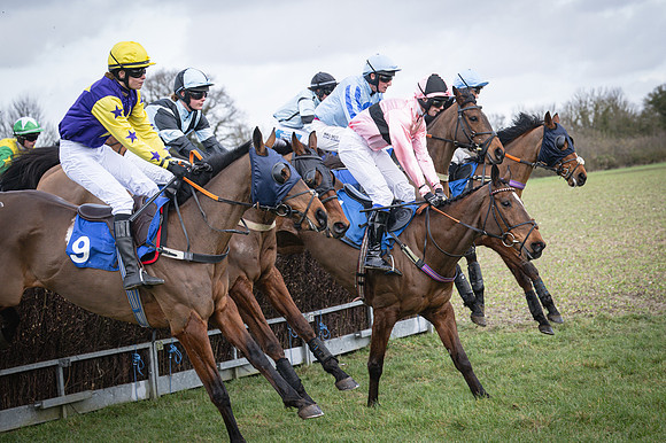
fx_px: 2041
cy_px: 211
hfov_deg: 18.5
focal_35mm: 110
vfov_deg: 12.4
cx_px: 350
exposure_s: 1/1000
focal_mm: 70
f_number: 4
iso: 400
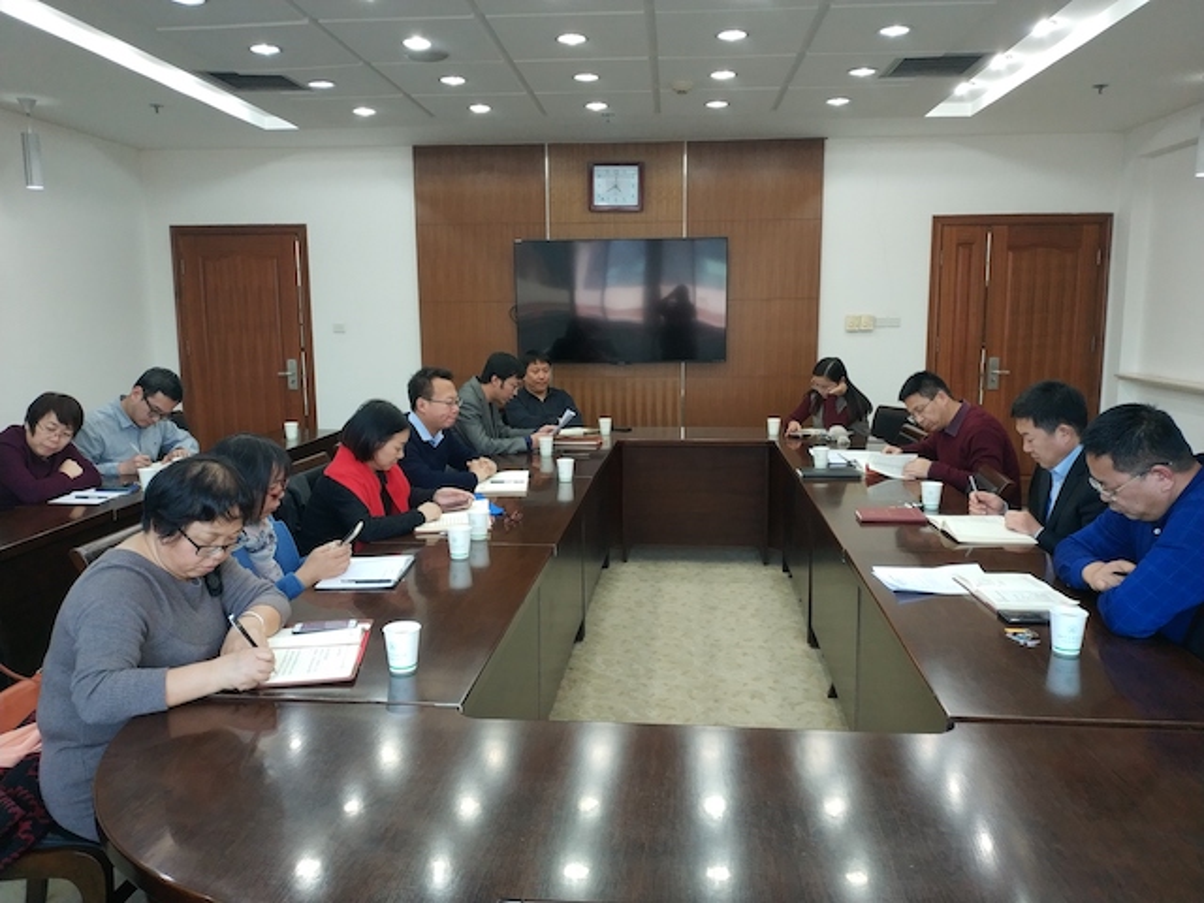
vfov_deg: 44.2
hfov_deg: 56.8
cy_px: 452
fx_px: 1113
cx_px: 602
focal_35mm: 32
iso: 311
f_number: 2
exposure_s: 1/25
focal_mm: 4.5
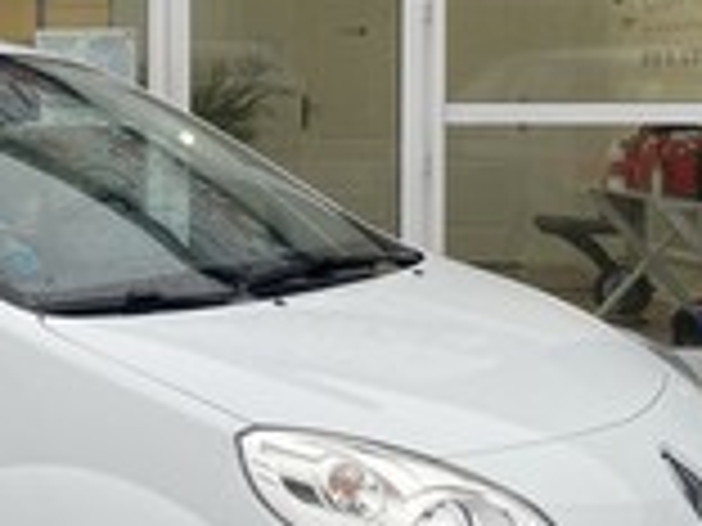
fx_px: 1724
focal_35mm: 85
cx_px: 104
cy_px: 137
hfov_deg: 22.6
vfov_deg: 17.3
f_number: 1.8
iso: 64
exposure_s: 1/122
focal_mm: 4.25
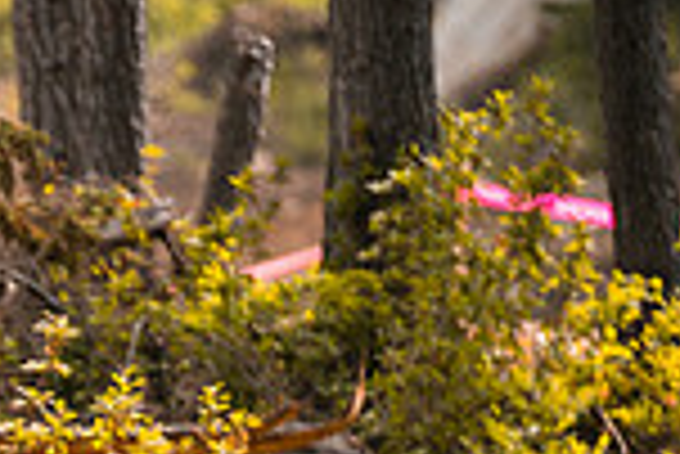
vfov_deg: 1.8
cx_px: -284
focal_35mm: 768
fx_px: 14520
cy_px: 746
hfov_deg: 2.7
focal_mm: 200
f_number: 2.8
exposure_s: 1/1600
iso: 280
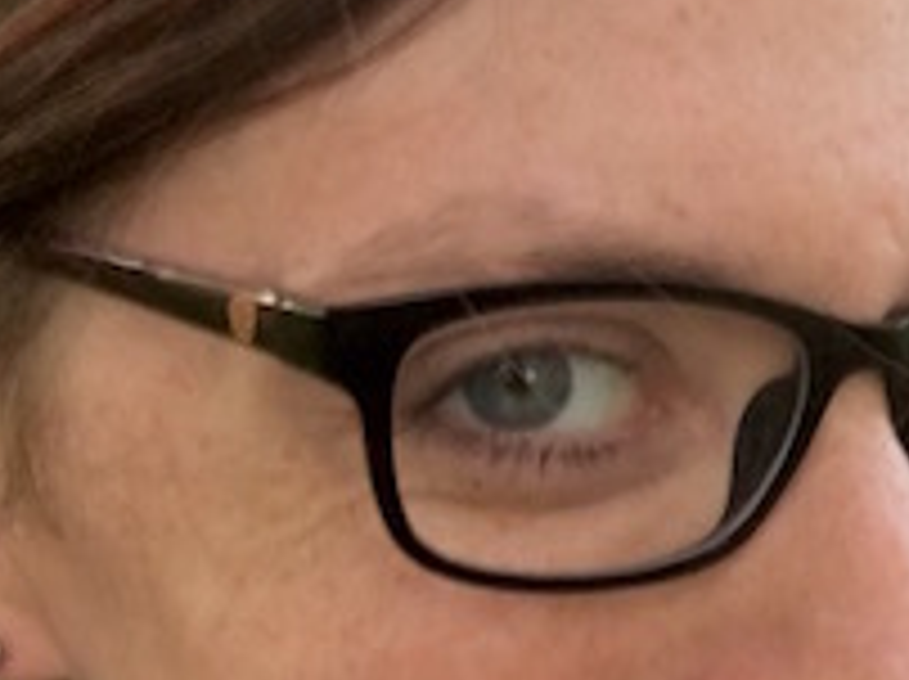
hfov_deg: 15.1
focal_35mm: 123
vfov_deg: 12.0
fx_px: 3226
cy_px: 486
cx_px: 1278
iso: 32
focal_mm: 2.65
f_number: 2.2
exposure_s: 1/17
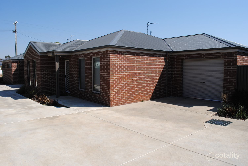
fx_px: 186
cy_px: 83
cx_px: 124
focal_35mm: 27
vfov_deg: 48.0
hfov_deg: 67.3
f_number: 8
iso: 100
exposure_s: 1/250
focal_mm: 18
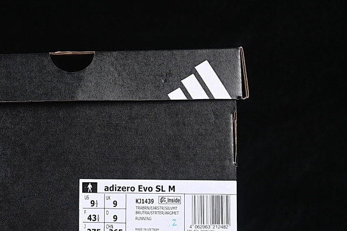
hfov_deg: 15.9
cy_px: 126
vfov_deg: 10.7
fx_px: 1234
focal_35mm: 128
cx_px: 65
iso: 160
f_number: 6.3
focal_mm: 50
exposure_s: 1/60
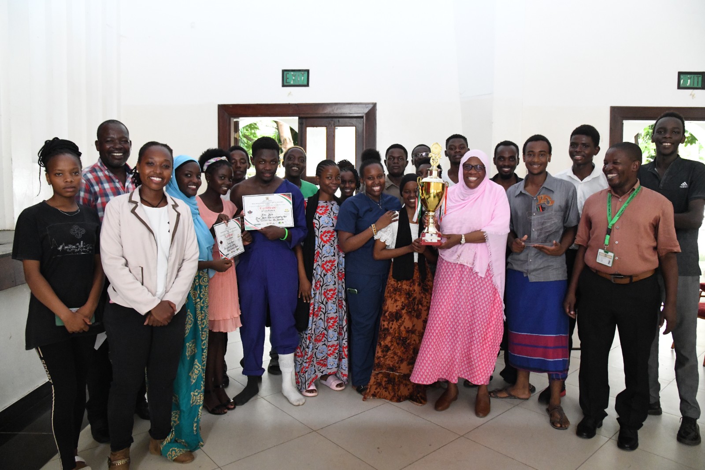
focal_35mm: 24
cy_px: 235
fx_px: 470
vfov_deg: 53.1
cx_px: 352
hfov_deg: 73.8
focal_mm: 24
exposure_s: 1/400
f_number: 6.3
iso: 10000
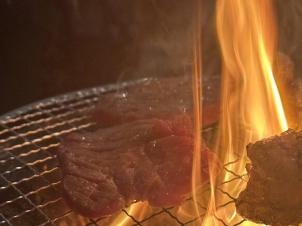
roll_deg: +2.7
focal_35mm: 84
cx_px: 207
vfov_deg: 17.5
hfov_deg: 23.2
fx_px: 733
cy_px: 147
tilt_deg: -25.1
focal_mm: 6.86
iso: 80
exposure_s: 1/90
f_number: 1.78
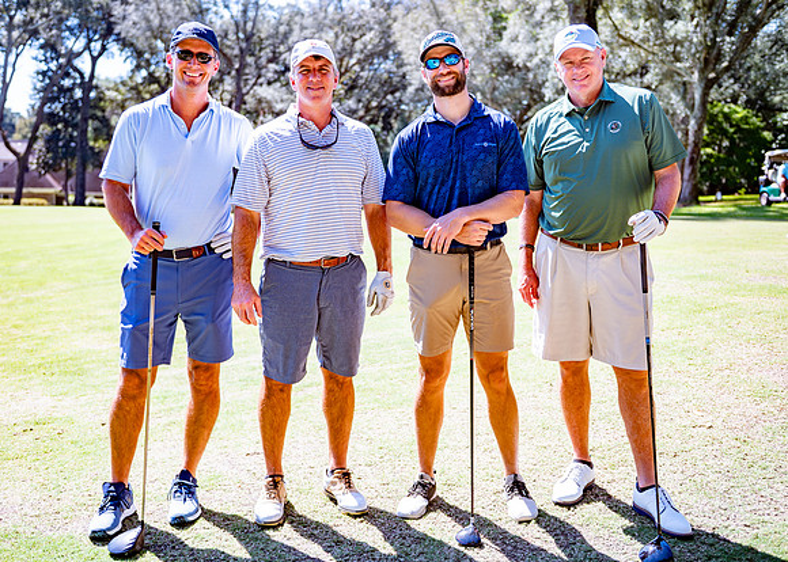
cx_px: 378
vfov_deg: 31.9
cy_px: 252
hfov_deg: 43.7
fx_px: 983
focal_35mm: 44
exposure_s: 1/640
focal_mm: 38
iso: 100
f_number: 2.8
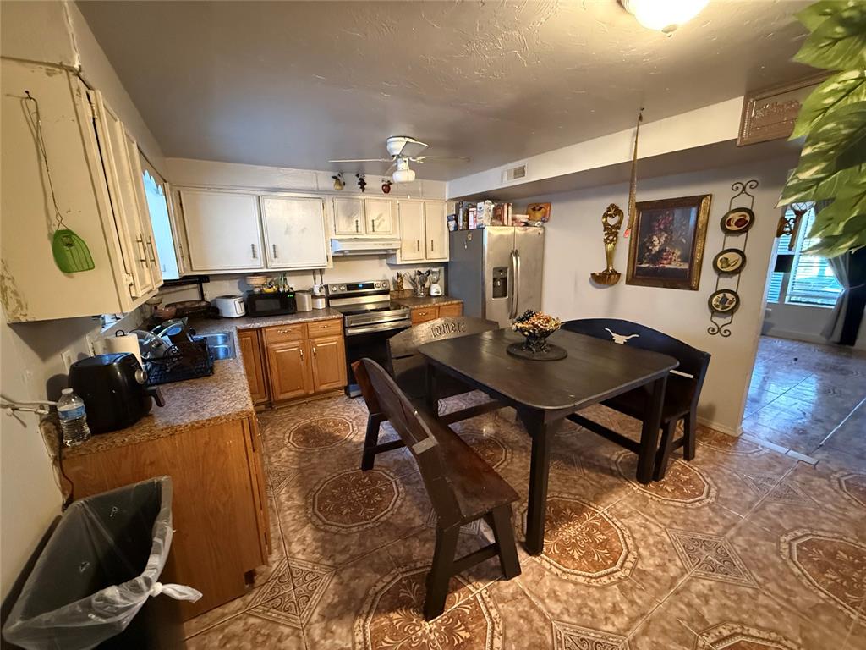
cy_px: 325
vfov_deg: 85.7
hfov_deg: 102.1
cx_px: 433
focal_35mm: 14
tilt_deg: -12.8
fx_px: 350
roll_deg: +1.2
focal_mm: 2.22
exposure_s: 1/40
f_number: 2.2
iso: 1250
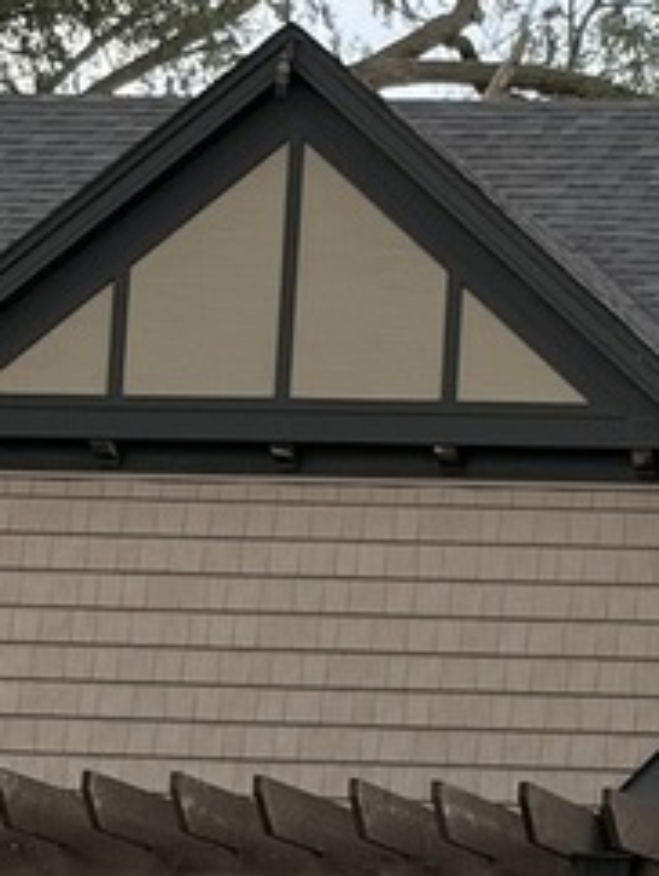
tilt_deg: +5.7
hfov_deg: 6.3
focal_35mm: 232
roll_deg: -3.2
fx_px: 5879
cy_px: 966
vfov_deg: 8.5
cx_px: 1094
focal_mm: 5.96
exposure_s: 1/1032
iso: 50
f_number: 1.6
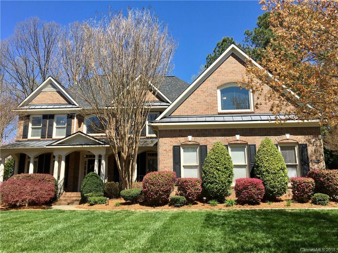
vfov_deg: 48.2
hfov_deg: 61.7
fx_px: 283
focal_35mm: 29
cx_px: 169
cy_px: 126
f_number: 2.2
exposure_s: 1/986
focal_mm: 4.15
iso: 25
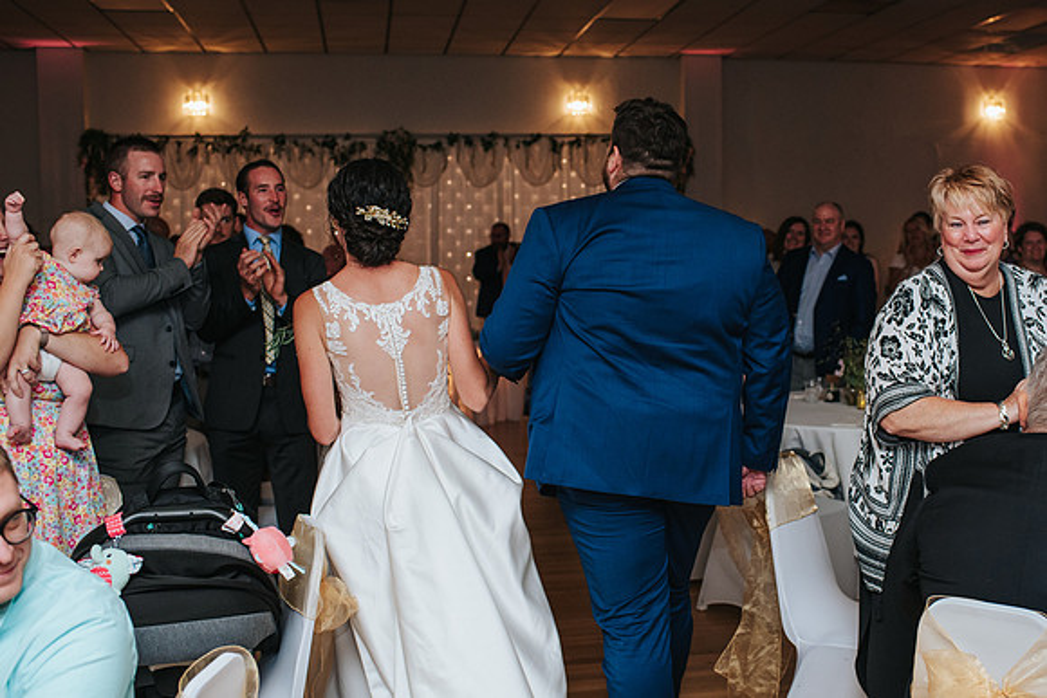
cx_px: 645
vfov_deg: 30.2
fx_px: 1293
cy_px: 349
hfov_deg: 43.8
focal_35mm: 44
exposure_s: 1/200
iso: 1000
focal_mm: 35
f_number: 3.2
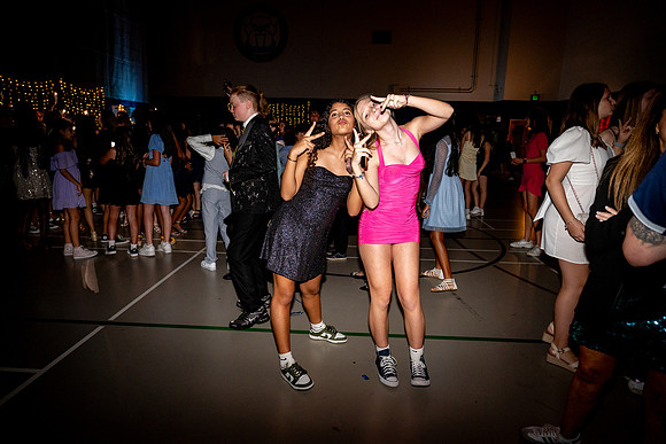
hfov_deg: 73.7
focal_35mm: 24
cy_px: 222
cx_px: 333
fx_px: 444
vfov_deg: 53.2
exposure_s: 1/100
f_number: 4
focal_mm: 24
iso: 1250
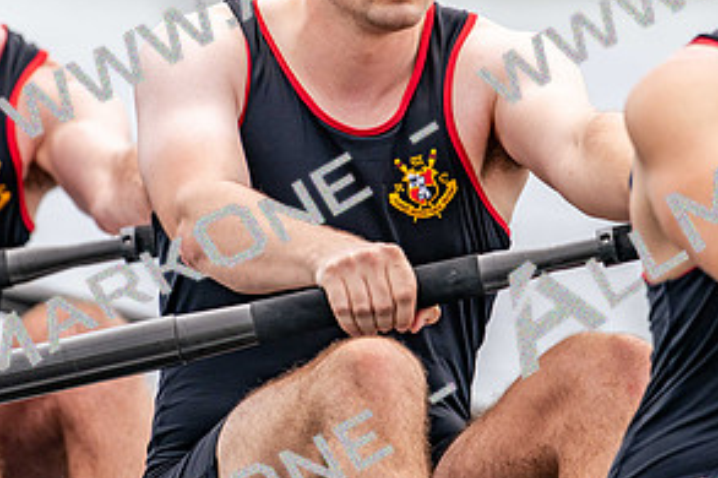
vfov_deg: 1.7
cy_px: 146
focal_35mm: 793
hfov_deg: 2.6
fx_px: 15806
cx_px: 299
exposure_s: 1/2500
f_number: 4.5
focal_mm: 400
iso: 450
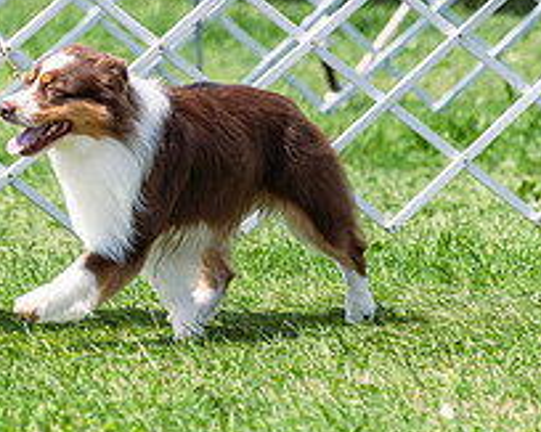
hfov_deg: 3.1
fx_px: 9970
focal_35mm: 623
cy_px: -61
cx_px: 150
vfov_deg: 2.5
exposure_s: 1/1000
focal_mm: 200
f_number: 4.5
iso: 100
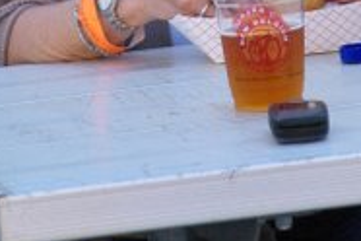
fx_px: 5558
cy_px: -146
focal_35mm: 554
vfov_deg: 2.5
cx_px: 208
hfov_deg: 3.7
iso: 1600
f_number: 8
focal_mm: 143
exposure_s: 1/350
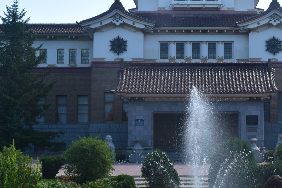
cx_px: 203
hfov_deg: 26.7
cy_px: 91
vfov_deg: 18.2
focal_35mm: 75
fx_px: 588
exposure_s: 1/250
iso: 400
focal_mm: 30
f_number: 10
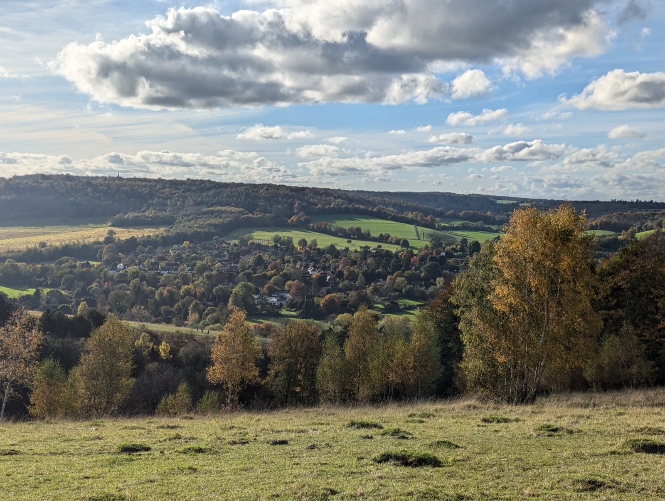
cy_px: 250
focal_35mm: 48
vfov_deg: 30.3
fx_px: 923
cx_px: 332
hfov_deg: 39.6
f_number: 1.85
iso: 45
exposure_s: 1/4000
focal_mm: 6.81
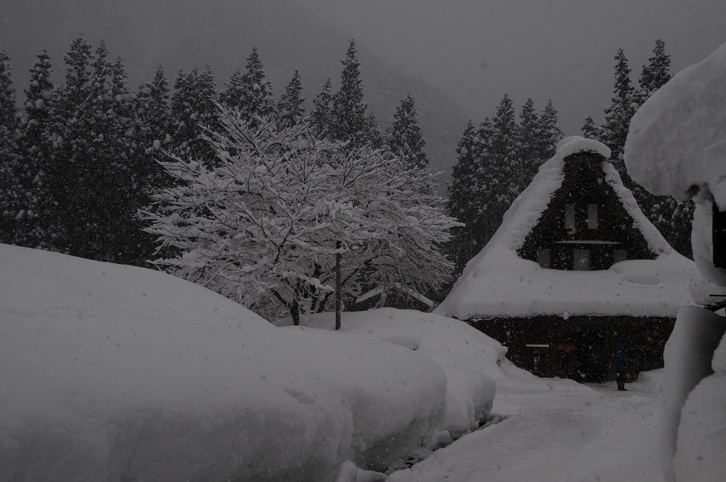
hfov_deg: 48.0
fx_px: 816
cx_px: 363
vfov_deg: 32.9
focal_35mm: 40
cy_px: 241
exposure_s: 1/640
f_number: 5.6
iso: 200
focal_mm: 27
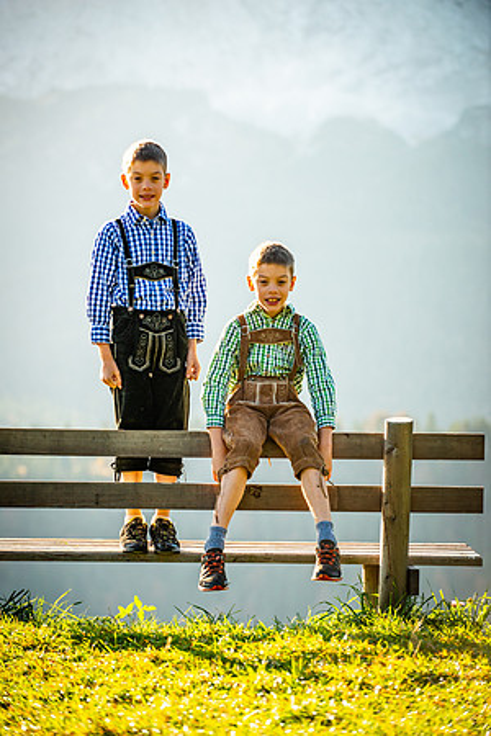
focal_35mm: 135
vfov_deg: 15.2
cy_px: 368
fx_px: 2762
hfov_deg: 10.2
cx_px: 246
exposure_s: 1/1000
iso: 200
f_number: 5
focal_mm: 135
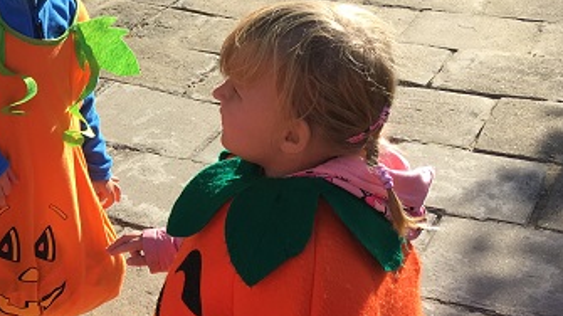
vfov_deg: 18.1
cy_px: 245
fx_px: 985
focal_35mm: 66
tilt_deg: -29.6
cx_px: 5
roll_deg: +1.7
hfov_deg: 29.8
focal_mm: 4.15
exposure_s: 1/874
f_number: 2.2
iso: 25
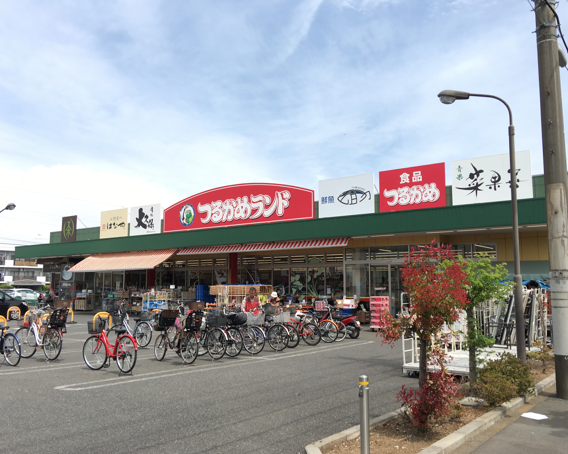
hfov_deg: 57.2
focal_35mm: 31
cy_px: 230
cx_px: 296
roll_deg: -0.6
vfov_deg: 47.1
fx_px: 521
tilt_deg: +7.3
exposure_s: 1/874
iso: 25
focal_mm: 4.15
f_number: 2.2
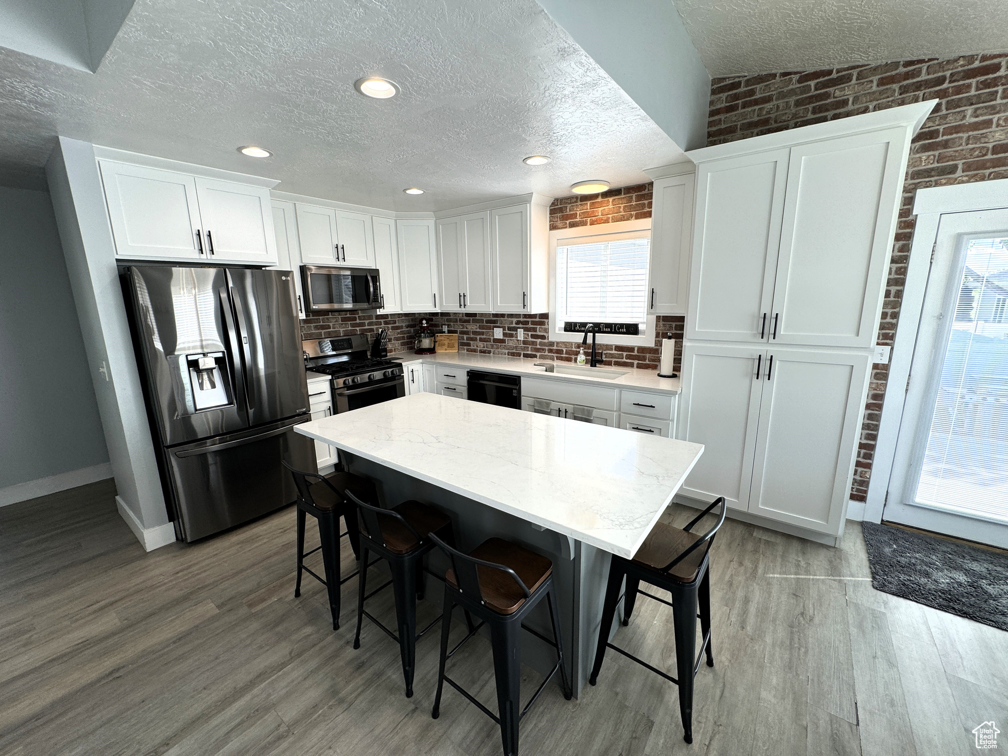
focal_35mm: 14
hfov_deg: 102.1
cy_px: 378
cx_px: 504
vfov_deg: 85.7
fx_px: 408
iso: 50
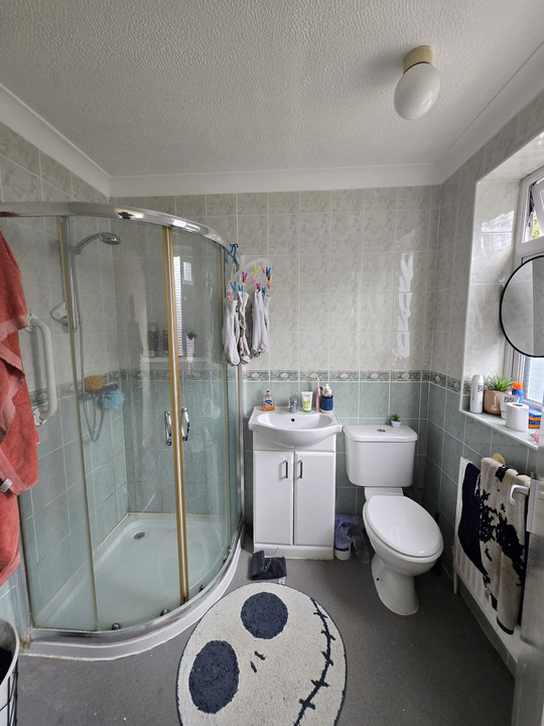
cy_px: 363
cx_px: 272
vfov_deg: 106.2
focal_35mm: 13
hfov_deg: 89.9
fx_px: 272
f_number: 2.2
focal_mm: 1.7
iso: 64
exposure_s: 1/50
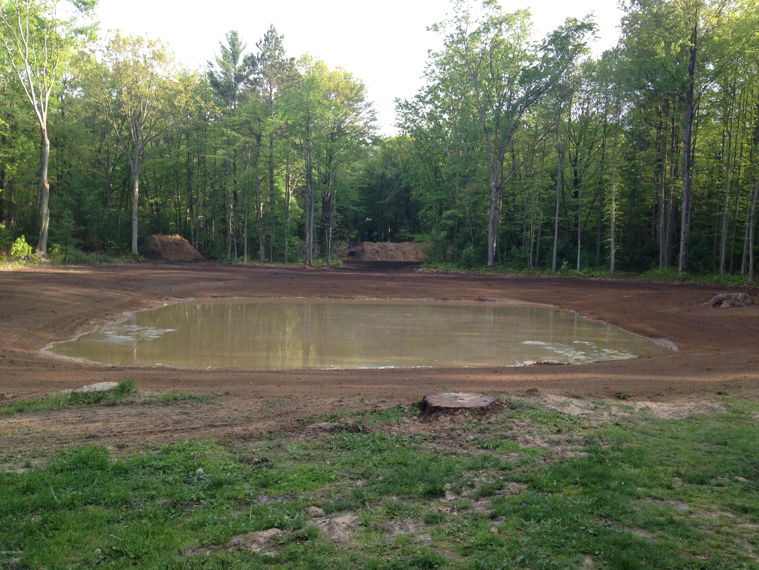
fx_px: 724
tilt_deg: -2.8
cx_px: 380
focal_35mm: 33
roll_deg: -1.0
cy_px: 285
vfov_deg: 42.9
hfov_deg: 55.4
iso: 50
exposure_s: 1/242
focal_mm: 4.12
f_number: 2.4
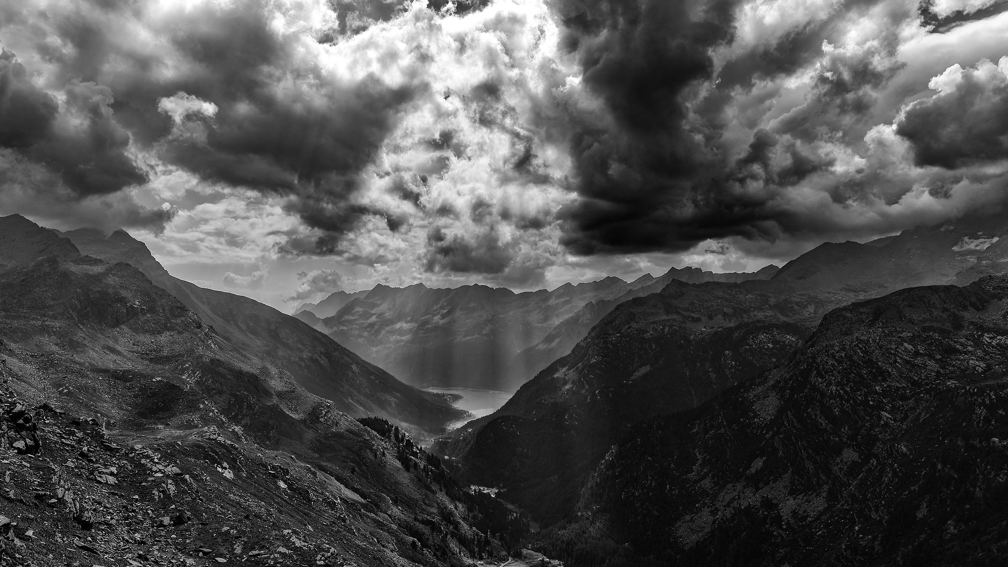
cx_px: 502
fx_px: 763
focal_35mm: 29
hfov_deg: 66.9
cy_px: 310
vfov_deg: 40.7
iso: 100
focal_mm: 26.5
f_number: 6.3
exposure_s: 1/2000
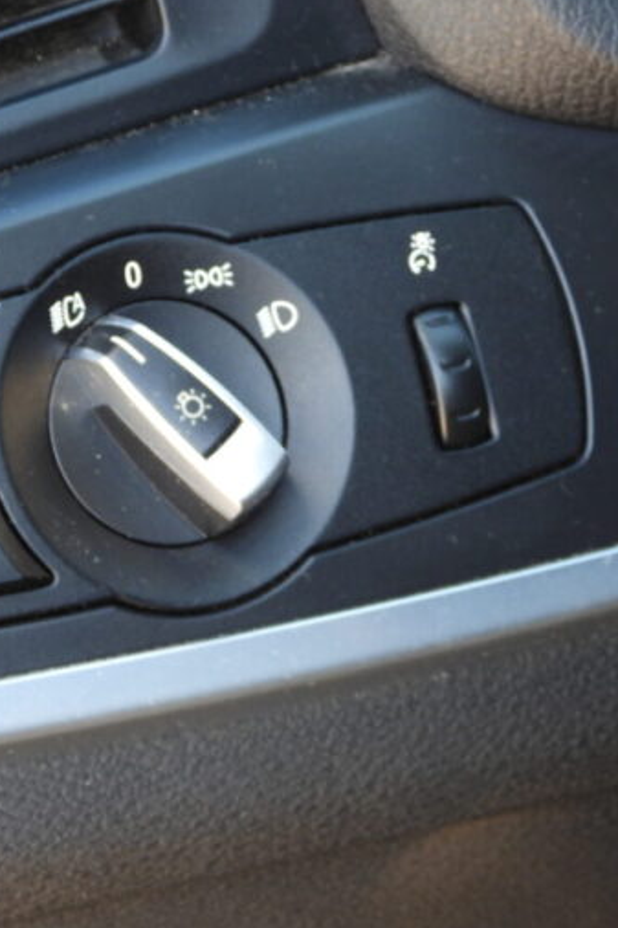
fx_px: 6416
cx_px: 216
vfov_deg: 8.3
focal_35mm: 249
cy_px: 468
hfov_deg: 5.5
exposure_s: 1/60
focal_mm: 30.5
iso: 250
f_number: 4
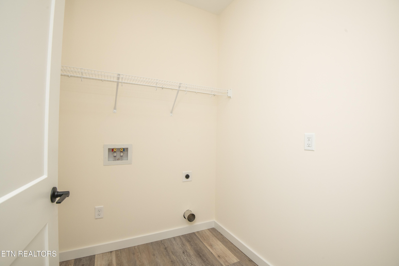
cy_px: 133
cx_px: 200
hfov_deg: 96.7
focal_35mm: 16
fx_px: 177
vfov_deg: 73.7
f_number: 9
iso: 400
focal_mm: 16
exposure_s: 1/250
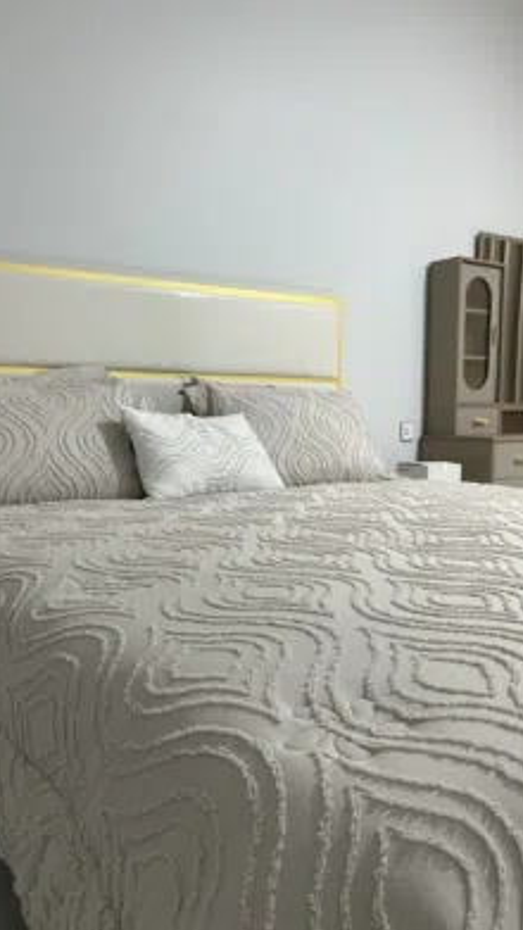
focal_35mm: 29
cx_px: 214
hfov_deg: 40.0
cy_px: 473
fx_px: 715
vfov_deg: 66.1
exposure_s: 1/50
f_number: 1.6
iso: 100
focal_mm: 5.1
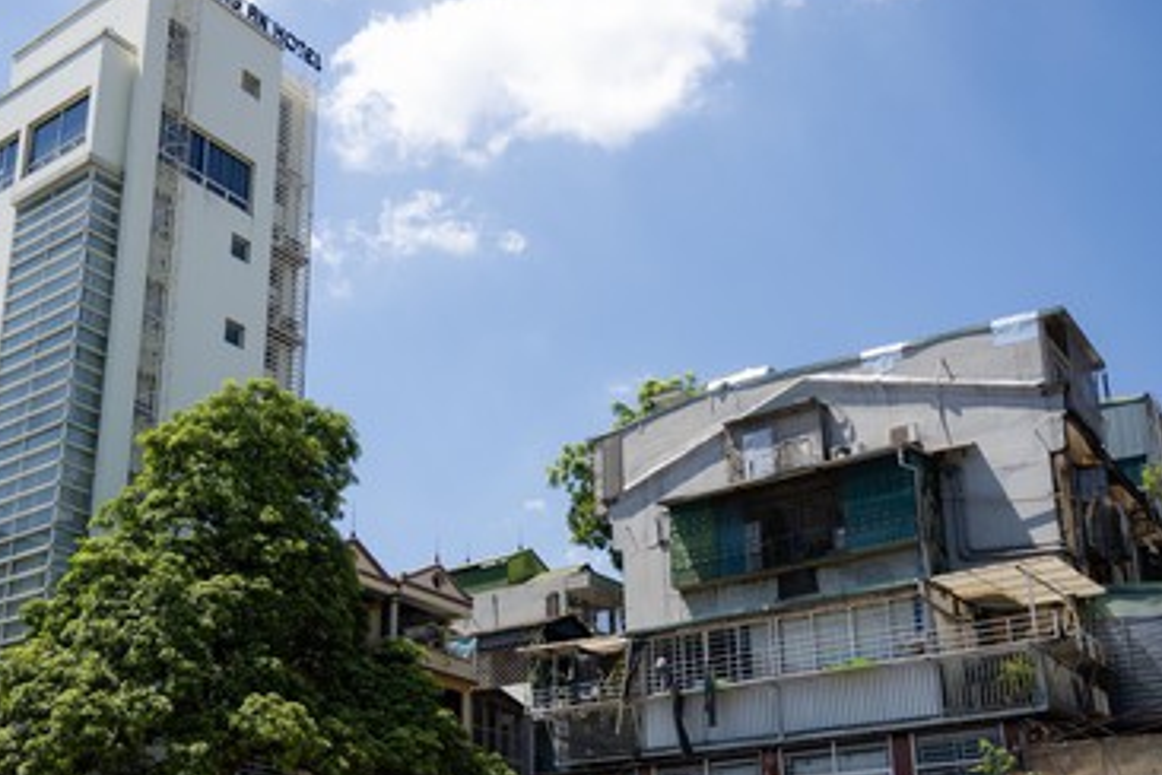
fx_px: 1356
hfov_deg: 46.1
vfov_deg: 31.6
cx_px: 457
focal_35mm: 42
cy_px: 535
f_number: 2.8
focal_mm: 24
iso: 160
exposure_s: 1/2000
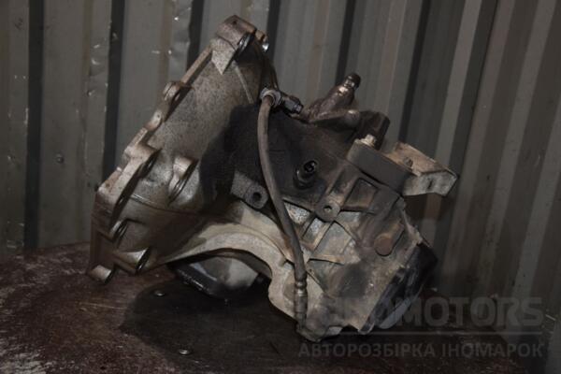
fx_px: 654
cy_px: 187
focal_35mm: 42
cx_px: 280
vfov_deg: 31.9
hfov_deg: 46.4
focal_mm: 28
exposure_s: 1/60
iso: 800
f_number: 5
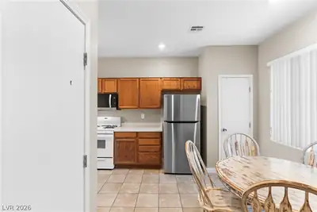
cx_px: 158
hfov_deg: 93.3
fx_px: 150
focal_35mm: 17
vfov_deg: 70.5
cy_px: 106
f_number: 8
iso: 400
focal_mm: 17
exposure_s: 1/5
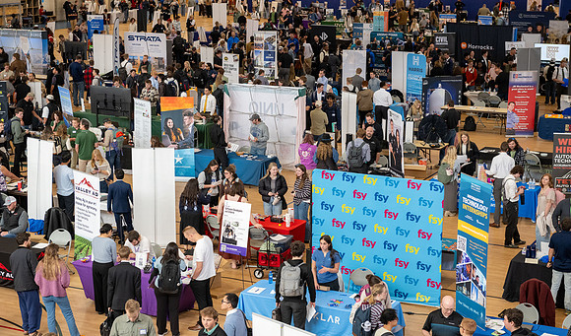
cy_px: 190
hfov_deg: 28.9
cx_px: 286
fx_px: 1110
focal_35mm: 72
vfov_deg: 17.2
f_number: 4.5
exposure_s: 1/250
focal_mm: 70
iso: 2500
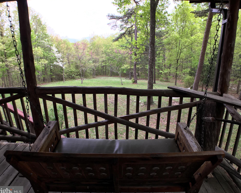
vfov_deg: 47.1
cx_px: 123
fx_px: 221
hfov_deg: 57.2
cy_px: 98
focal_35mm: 31
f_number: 2.2
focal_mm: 4.15
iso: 25
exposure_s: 1/151
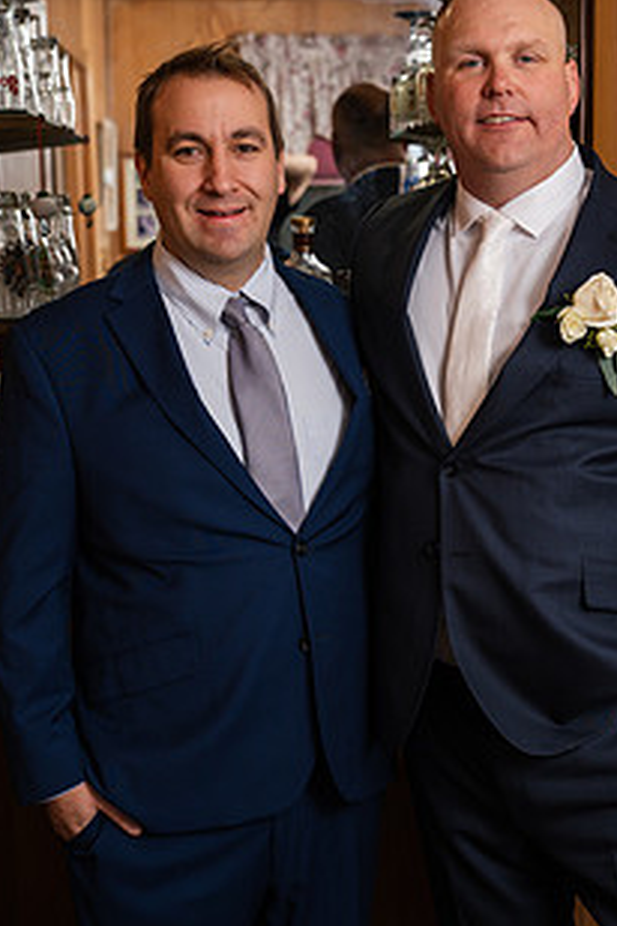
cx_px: 404
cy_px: 450
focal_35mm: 70
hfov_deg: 19.4
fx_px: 1799
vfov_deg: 28.8
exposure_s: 1/200
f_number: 4
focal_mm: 48
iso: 250
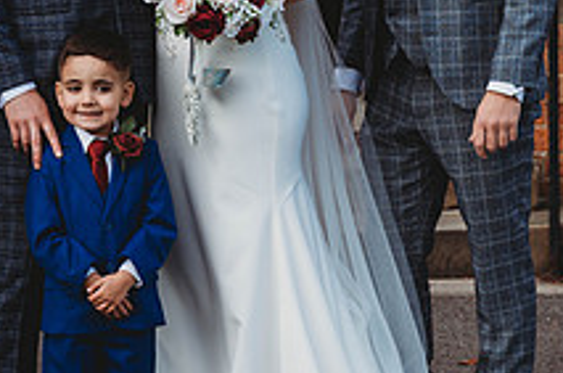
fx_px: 2980
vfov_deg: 7.1
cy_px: 79
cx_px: 304
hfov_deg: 10.8
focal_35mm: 191
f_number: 4.5
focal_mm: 70
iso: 100
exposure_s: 1/250
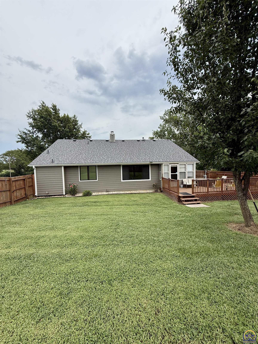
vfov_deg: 102.1
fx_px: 139
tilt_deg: -1.5
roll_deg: +0.7
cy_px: 172
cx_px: 129
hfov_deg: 85.7
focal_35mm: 14
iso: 50
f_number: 2.2
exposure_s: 1/1464
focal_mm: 2.22
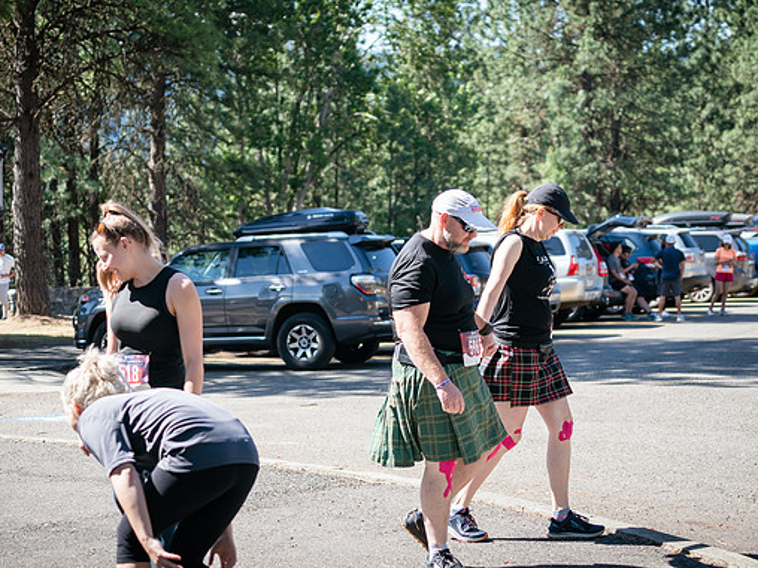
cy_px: 295
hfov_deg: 22.5
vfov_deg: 17.0
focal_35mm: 87
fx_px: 1905
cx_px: 384
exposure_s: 1/500
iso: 250
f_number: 4
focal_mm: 70
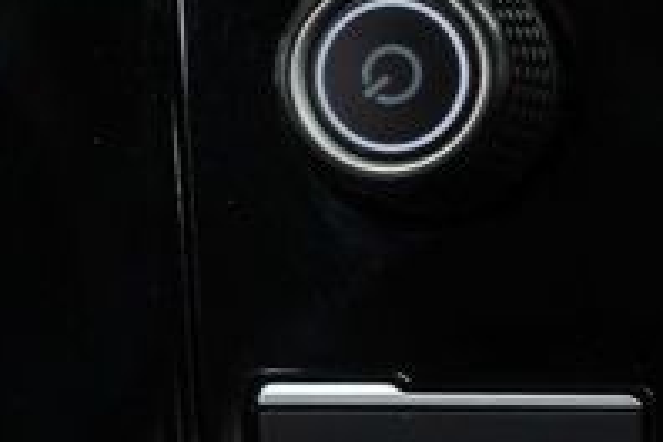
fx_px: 3996
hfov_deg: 8.6
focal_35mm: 217
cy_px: 166
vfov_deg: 6.3
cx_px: 1647
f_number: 3.2
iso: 640
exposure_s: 1/50
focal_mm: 28
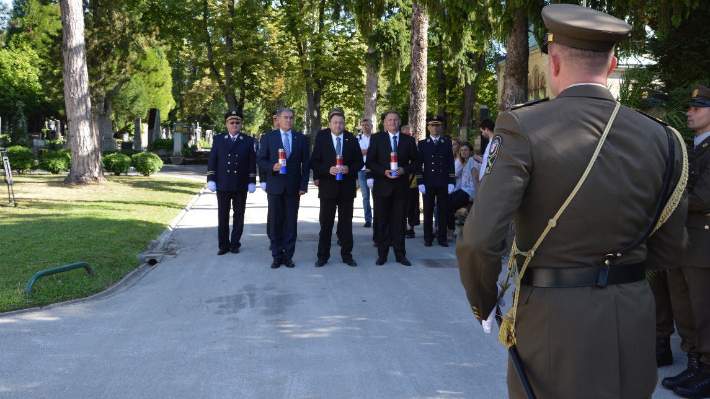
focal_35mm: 35
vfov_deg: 34.0
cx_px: 358
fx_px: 650
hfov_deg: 57.3
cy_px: 157
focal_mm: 21
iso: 160
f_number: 5.6
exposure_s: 1/125
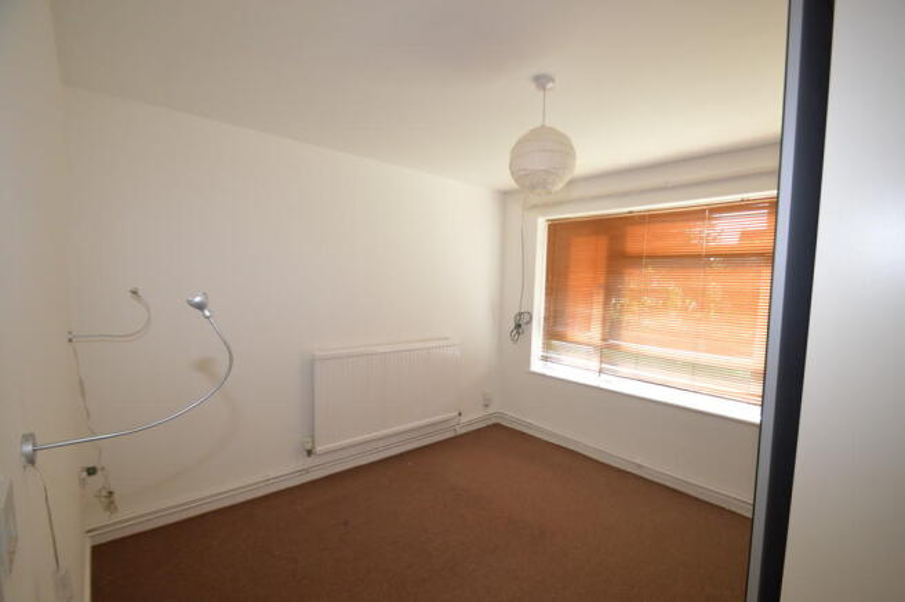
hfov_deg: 100.4
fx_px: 377
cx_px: 452
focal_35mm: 15
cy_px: 301
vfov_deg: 77.2
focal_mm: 10
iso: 400
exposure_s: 1/80
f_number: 4.5
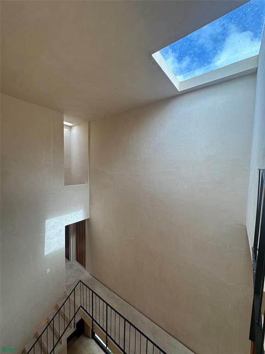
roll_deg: -1.6
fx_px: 143
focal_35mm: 14
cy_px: 177
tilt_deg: -3.6
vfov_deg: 102.1
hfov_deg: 85.7
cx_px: 132
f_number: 2.2
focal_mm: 2.22
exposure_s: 1/159
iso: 40
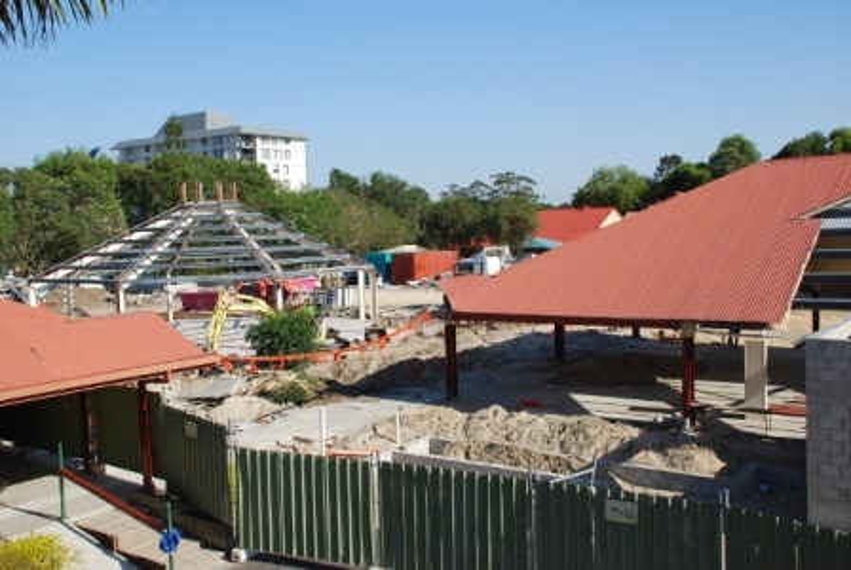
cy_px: 285
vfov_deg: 37.0
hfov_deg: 53.1
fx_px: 852
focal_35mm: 36
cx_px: 426
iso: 100
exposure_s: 1/200
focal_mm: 24
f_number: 7.1
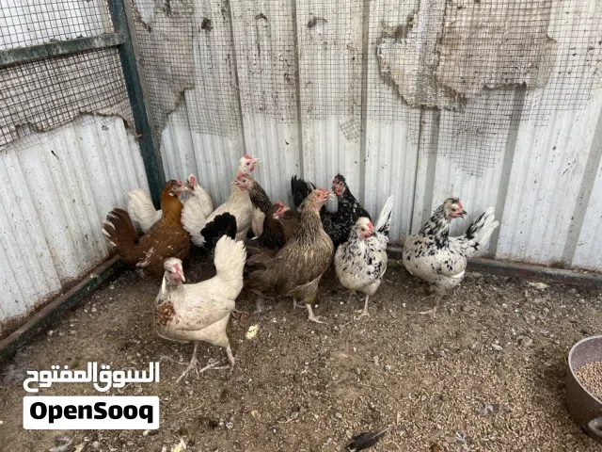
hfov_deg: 67.3
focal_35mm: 26
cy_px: 226
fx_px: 452
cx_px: 301
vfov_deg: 53.1
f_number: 1.5
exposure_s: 1/121
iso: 64
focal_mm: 5.7
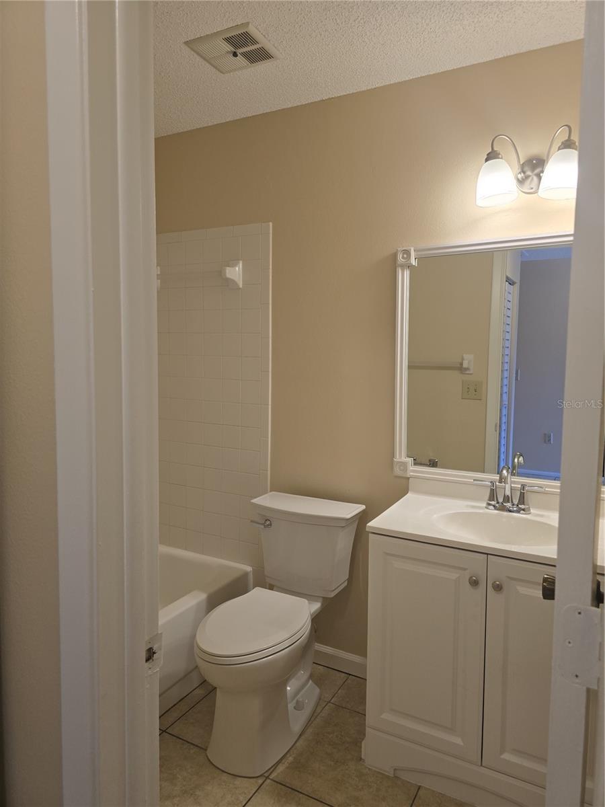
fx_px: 536
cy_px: 404
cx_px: 302
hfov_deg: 58.9
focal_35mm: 23
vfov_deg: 73.9
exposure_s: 1/120
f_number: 1.7
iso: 64
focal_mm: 6.3
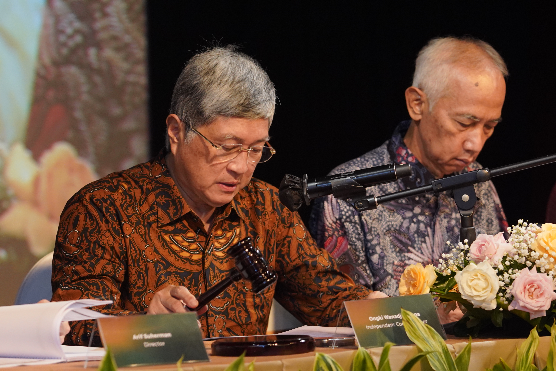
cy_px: 186
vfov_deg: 7.0
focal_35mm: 195
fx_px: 3011
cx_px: 278
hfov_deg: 10.5
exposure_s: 1/125
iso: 3200
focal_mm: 130
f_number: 3.5
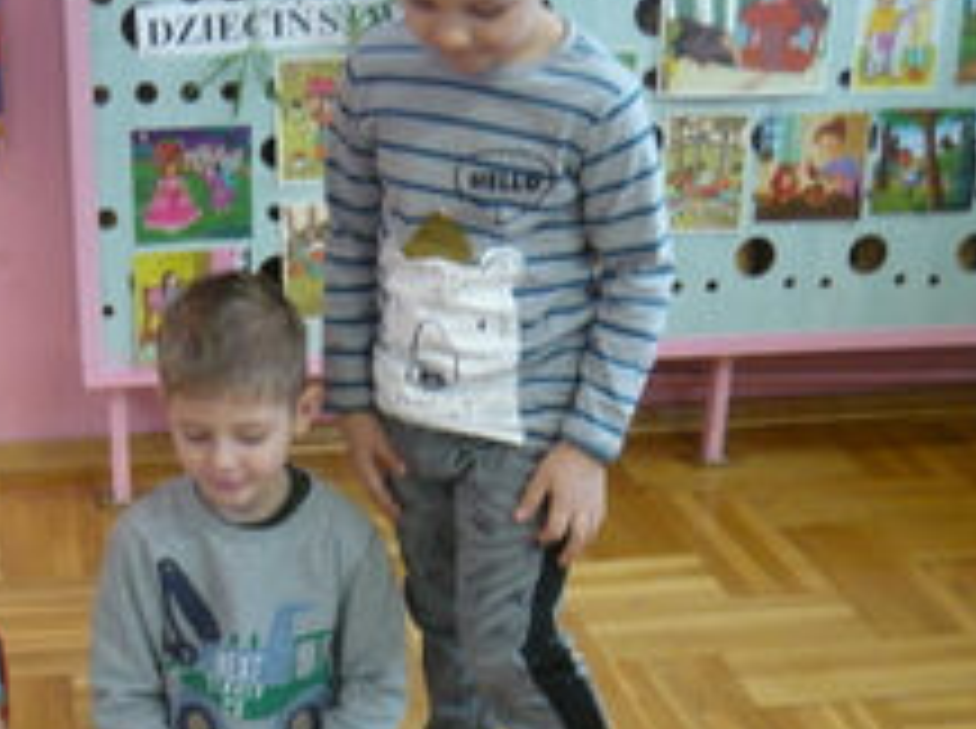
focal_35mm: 65
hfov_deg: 29.4
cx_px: 250
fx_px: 1830
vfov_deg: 21.9
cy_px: 684
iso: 250
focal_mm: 5.5
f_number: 2.8
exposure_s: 1/30
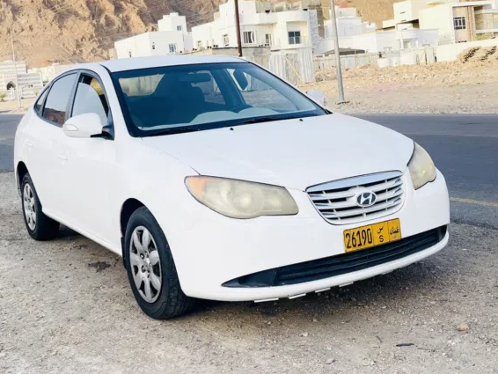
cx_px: 223
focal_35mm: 47
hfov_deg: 40.4
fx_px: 676
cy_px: 116
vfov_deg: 30.6
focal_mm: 5.1
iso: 50
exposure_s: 1/969
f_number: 1.6
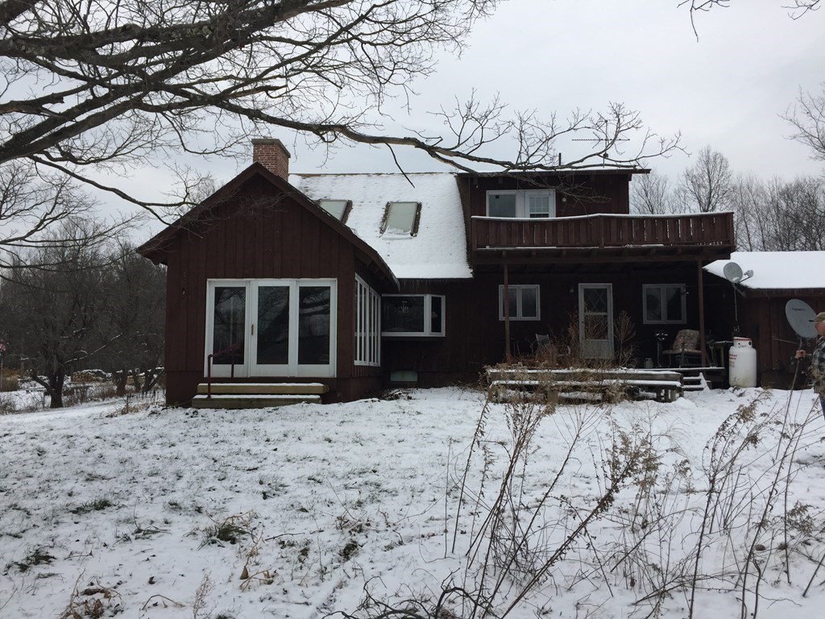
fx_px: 691
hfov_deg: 61.7
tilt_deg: +5.8
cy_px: 310
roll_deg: -0.2
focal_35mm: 29
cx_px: 412
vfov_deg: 48.2
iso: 32
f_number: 2.2
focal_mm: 4.15
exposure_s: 1/439
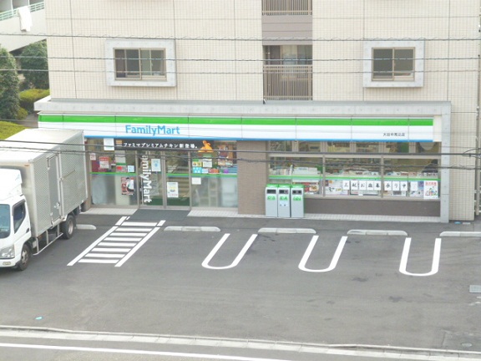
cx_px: 240
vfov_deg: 17.8
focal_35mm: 83
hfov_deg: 23.6
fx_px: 1153
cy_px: 180
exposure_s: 1/100
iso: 320
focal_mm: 14.8
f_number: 5.1
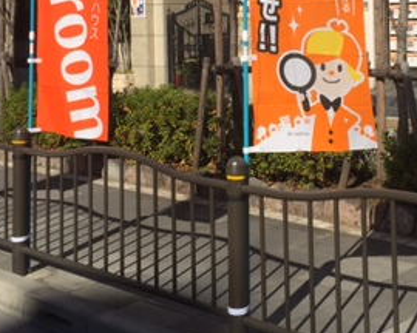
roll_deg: +0.0
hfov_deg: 27.8
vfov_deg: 22.4
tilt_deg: -3.5
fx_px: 827
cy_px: 45
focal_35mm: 67
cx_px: 323
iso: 32
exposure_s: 1/3300
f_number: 2.2
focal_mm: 4.15
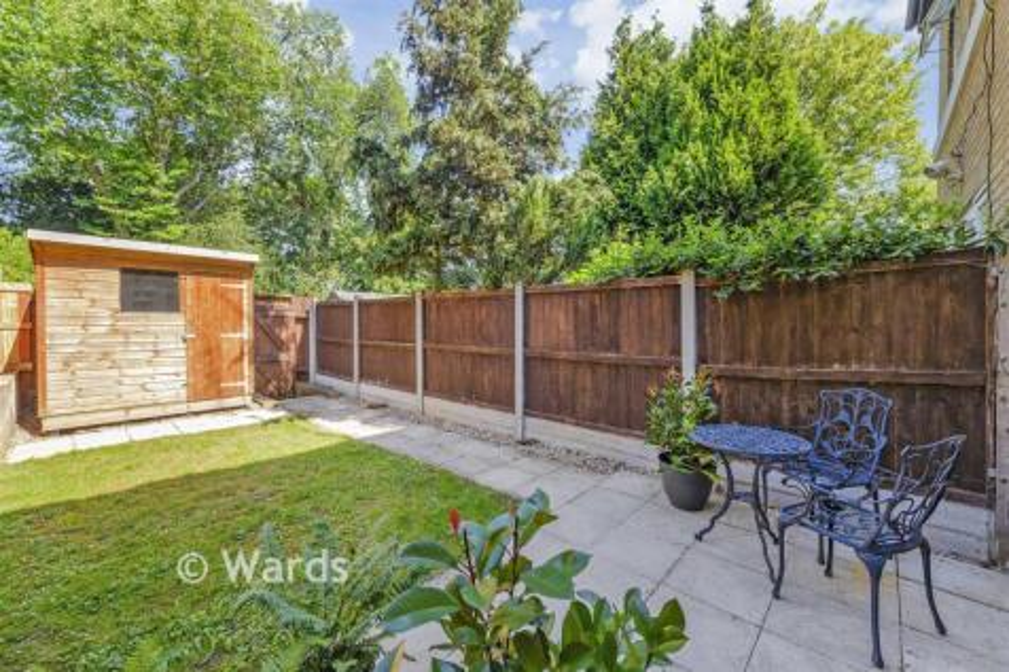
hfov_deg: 104.3
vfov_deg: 81.2
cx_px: 504
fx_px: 392
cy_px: 336
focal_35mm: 14
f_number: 8
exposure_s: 1/50
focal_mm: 14
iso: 110
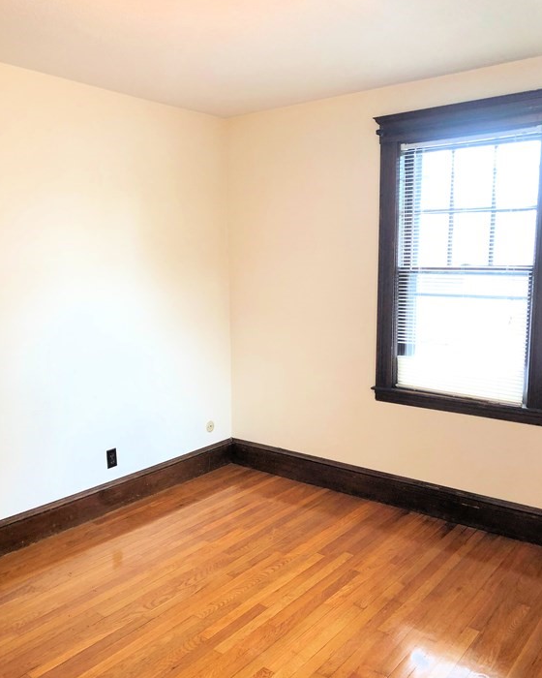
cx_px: 275
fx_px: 602
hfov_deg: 48.5
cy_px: 369
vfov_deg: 58.7
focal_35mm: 30
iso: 40
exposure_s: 1/24
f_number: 1.8
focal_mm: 3.99
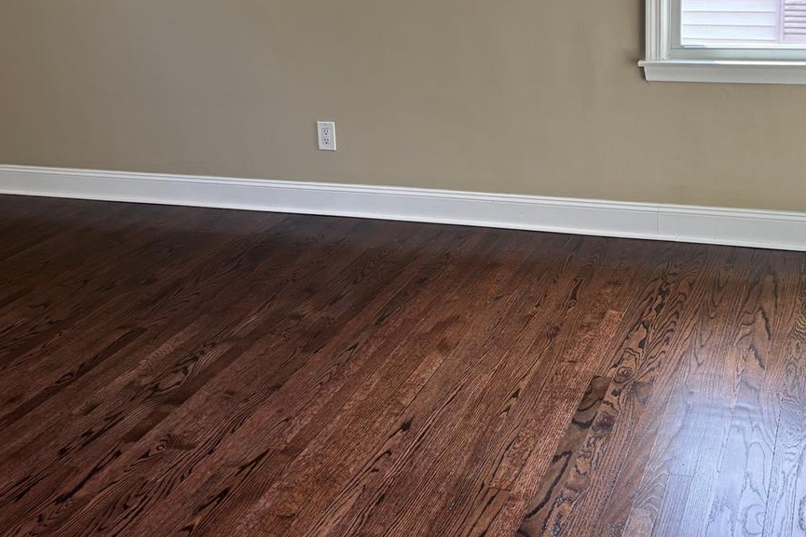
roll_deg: +1.1
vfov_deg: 27.6
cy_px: 123
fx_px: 1075
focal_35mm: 48
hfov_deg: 41.0
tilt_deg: -13.7
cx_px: 451
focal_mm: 5.96
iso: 64
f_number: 1.6
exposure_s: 1/121
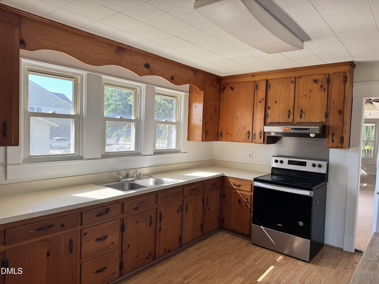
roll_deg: -1.3
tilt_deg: -2.1
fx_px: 263
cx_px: 190
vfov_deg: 56.8
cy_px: 142
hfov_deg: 71.6
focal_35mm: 24
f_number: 1.78
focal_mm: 6.76
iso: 64
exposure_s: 1/218
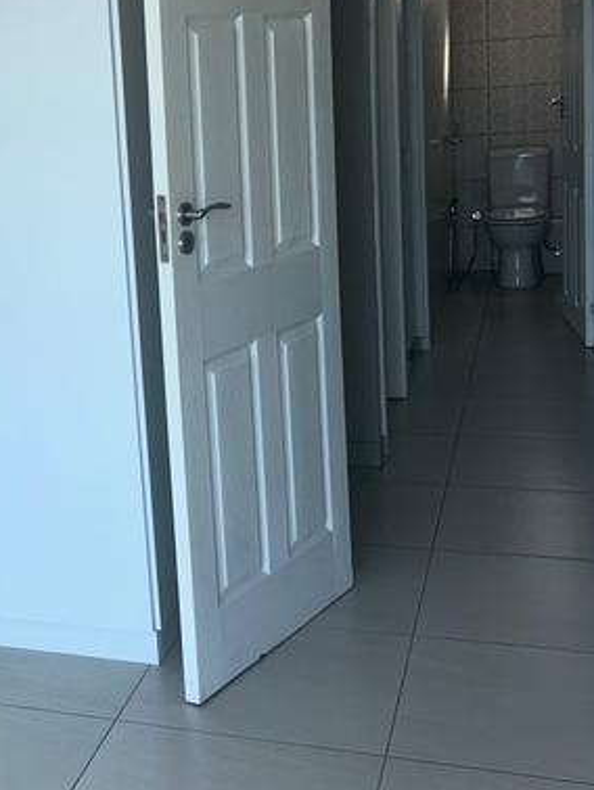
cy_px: 274
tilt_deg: -8.5
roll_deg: +4.3
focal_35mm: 55
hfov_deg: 25.3
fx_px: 1257
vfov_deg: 34.6
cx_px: 2
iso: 32
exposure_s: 1/340
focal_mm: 5.7
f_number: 1.5
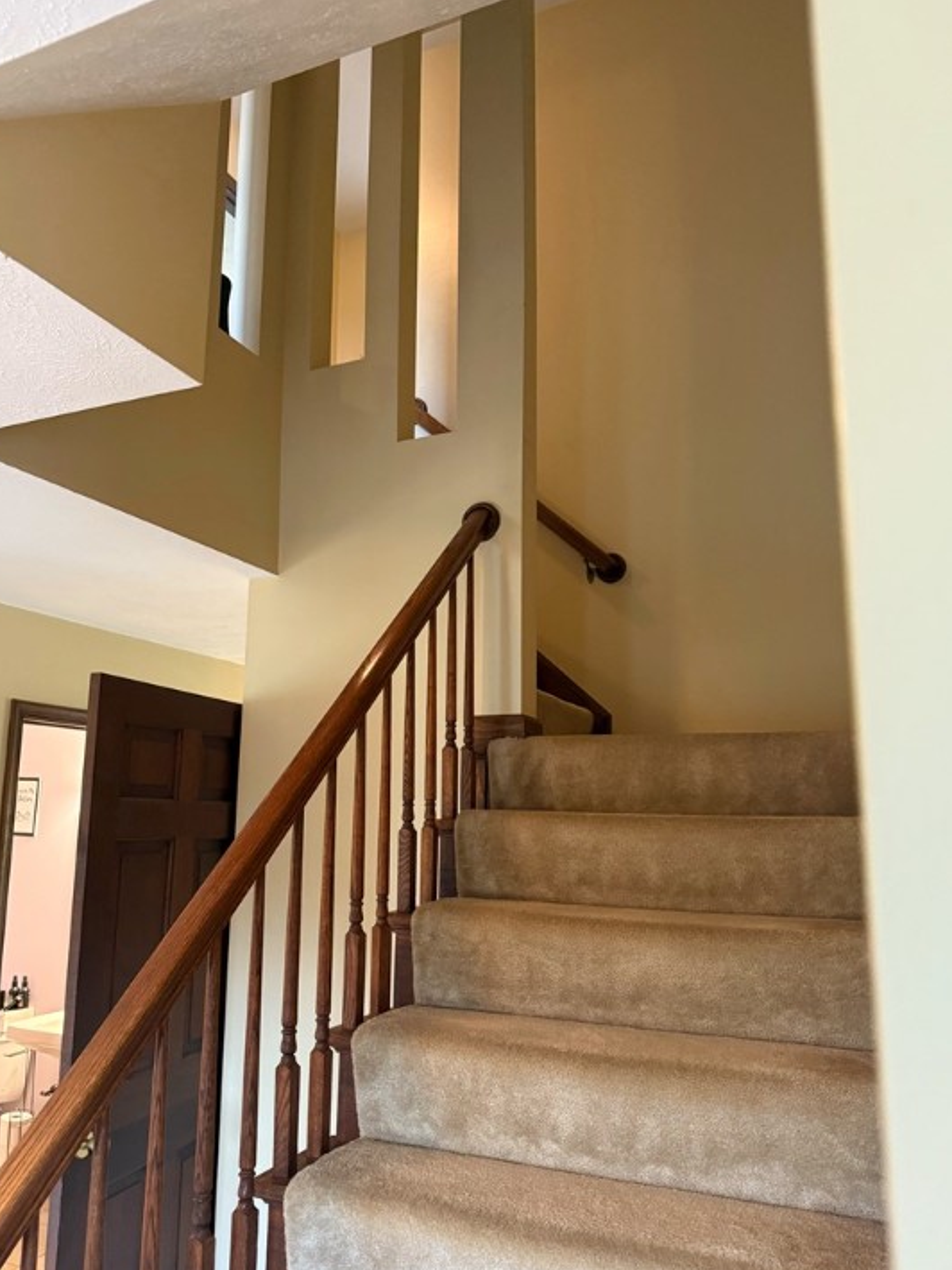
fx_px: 953
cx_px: 460
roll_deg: +0.2
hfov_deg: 53.1
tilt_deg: +10.9
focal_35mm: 26
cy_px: 657
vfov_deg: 67.3
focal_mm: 6.76
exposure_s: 1/60
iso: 800
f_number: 1.78
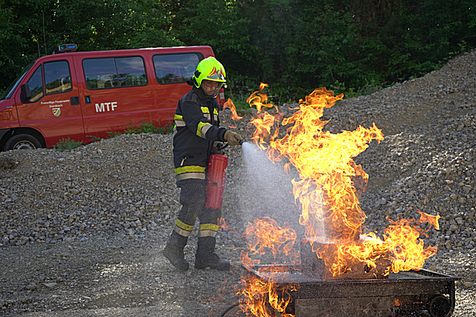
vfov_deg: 29.3
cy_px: 158
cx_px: 238
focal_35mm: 46
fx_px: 608
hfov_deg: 42.7
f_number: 5.6
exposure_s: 1/2500
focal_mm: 46
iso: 1250
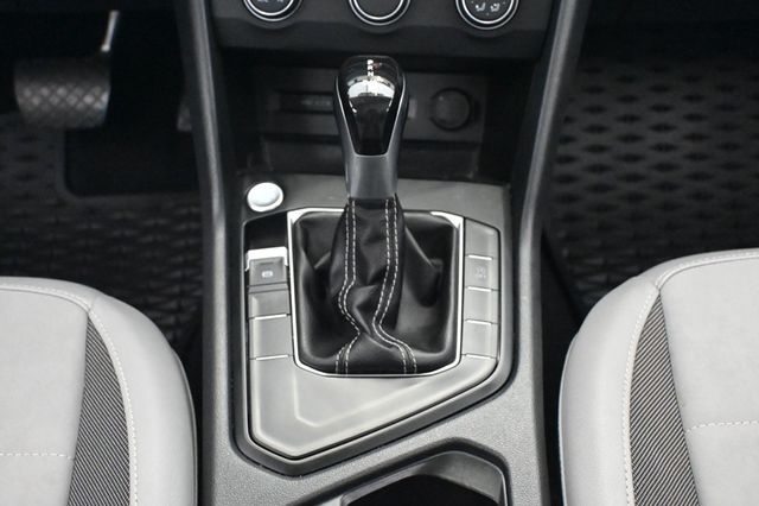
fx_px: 1169
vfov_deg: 24.4
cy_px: 253
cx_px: 380
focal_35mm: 56
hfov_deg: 36.0
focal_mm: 37
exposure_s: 1/15
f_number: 5.3
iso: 12800
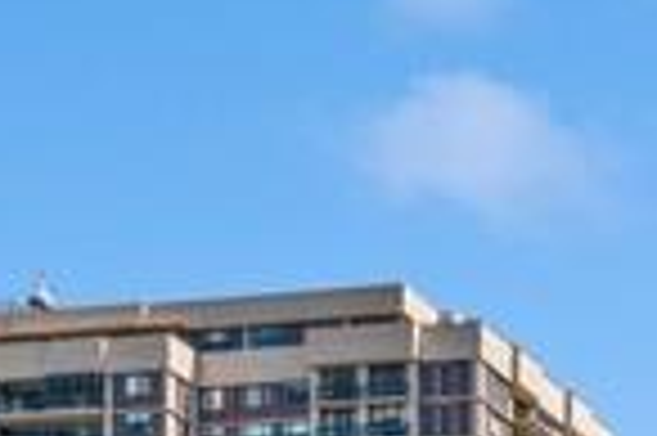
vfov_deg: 9.5
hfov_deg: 15.0
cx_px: 1134
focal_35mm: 121
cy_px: 1187
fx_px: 2200
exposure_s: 1/100
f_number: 11
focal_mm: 19.6
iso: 100
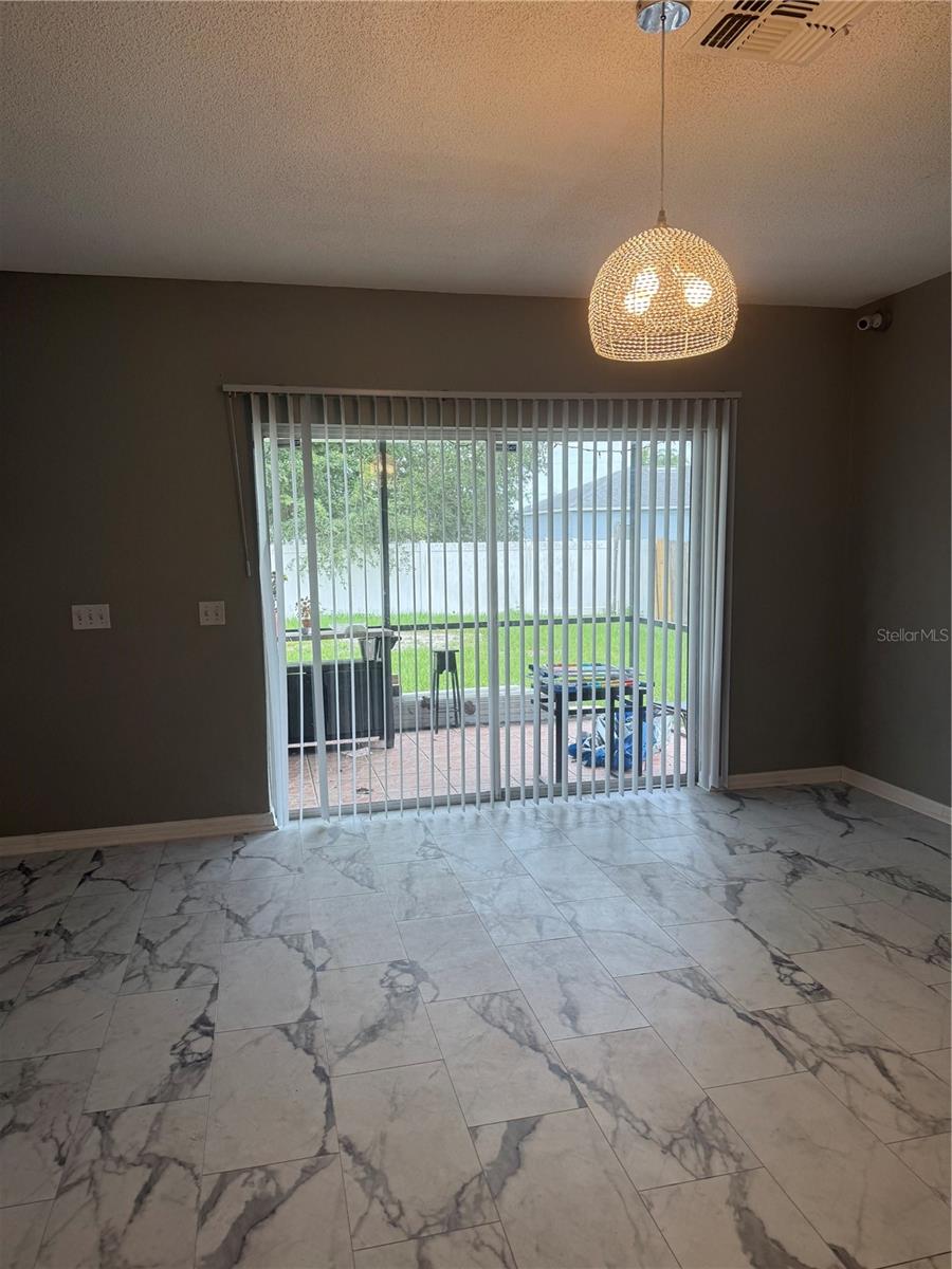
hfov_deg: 56.8
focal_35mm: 24
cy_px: 634
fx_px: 880
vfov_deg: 71.6
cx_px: 476
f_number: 1.78
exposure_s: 1/342
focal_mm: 6.76
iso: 100
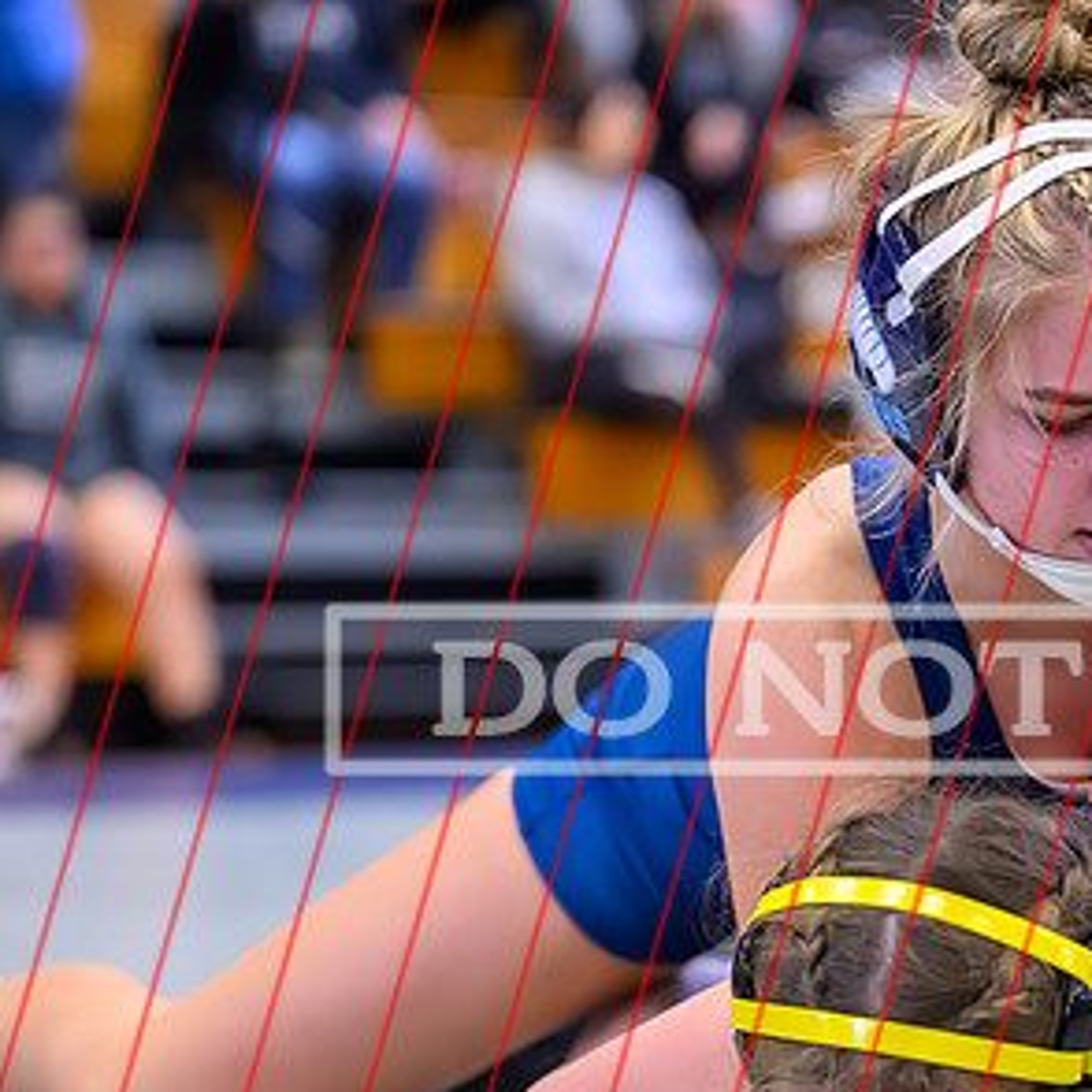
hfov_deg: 10.3
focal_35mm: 169
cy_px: 766
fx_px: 6032
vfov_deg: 10.3
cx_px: 932
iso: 10000
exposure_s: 1/640
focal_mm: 93
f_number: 2.8
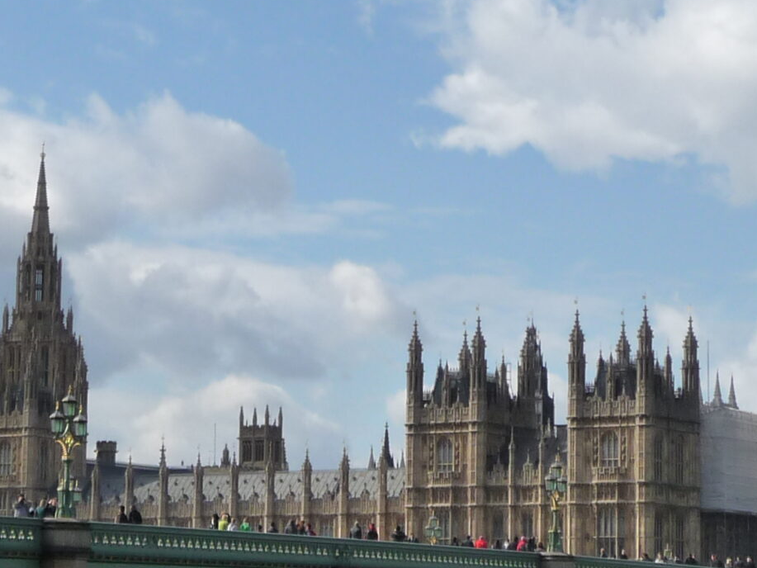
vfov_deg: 12.3
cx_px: 304
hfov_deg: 16.4
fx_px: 2625
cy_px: 344
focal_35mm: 120
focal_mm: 7.1
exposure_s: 1/1300
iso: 160
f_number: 4
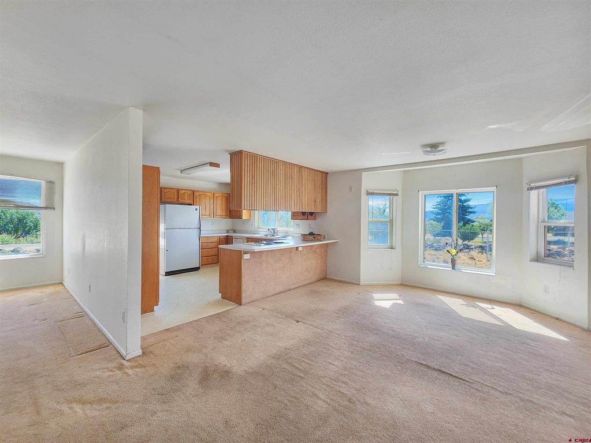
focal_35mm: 13
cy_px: 222
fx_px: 222
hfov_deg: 106.2
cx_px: 296
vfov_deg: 90.0
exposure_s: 1/60
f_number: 2.2
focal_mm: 2.2
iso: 64
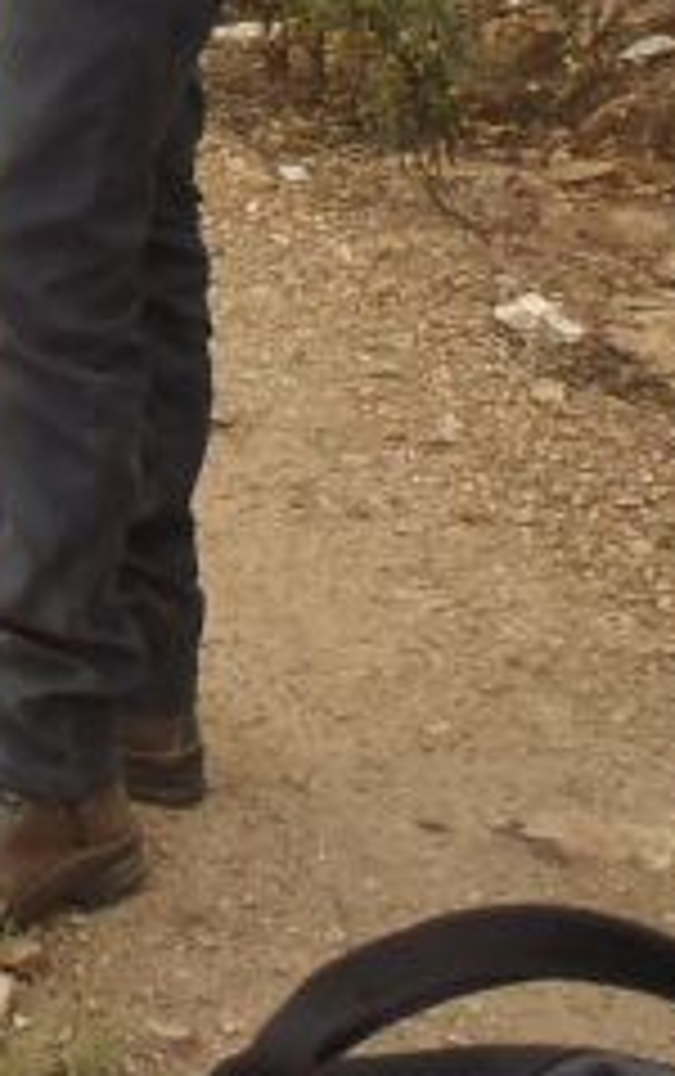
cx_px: -896
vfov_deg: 15.4
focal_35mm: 124
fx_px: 3639
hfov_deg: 9.5
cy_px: -585
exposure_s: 1/100
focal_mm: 5
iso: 80
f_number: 3.9
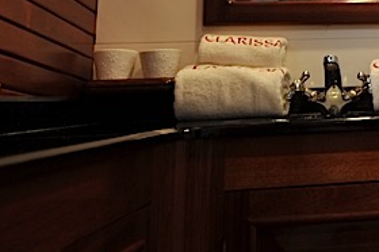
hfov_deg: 26.2
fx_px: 631
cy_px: 3
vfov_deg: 21.8
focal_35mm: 60
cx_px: 540
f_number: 2.8
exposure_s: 1/6
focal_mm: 14
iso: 125
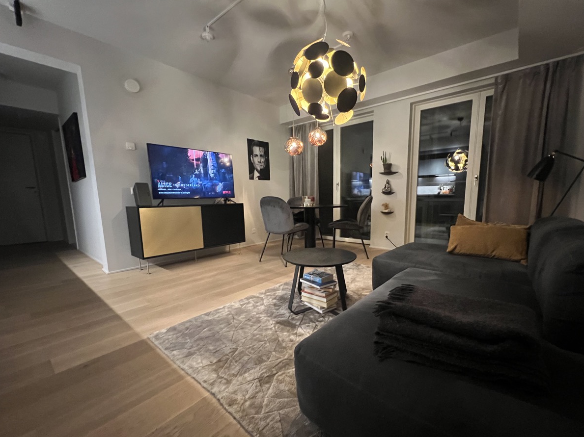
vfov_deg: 85.5
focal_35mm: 14
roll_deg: -0.2
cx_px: 308
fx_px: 236
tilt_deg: -8.7
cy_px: 234
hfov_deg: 102.0
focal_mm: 1.57
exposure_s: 1/33
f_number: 1.8
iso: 1000
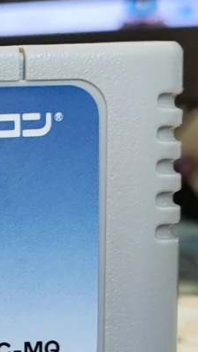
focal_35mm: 103
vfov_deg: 20.3
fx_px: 963
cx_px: -311
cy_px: 316
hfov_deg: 10.0
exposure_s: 1/50
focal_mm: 4.68
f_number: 1.8
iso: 163
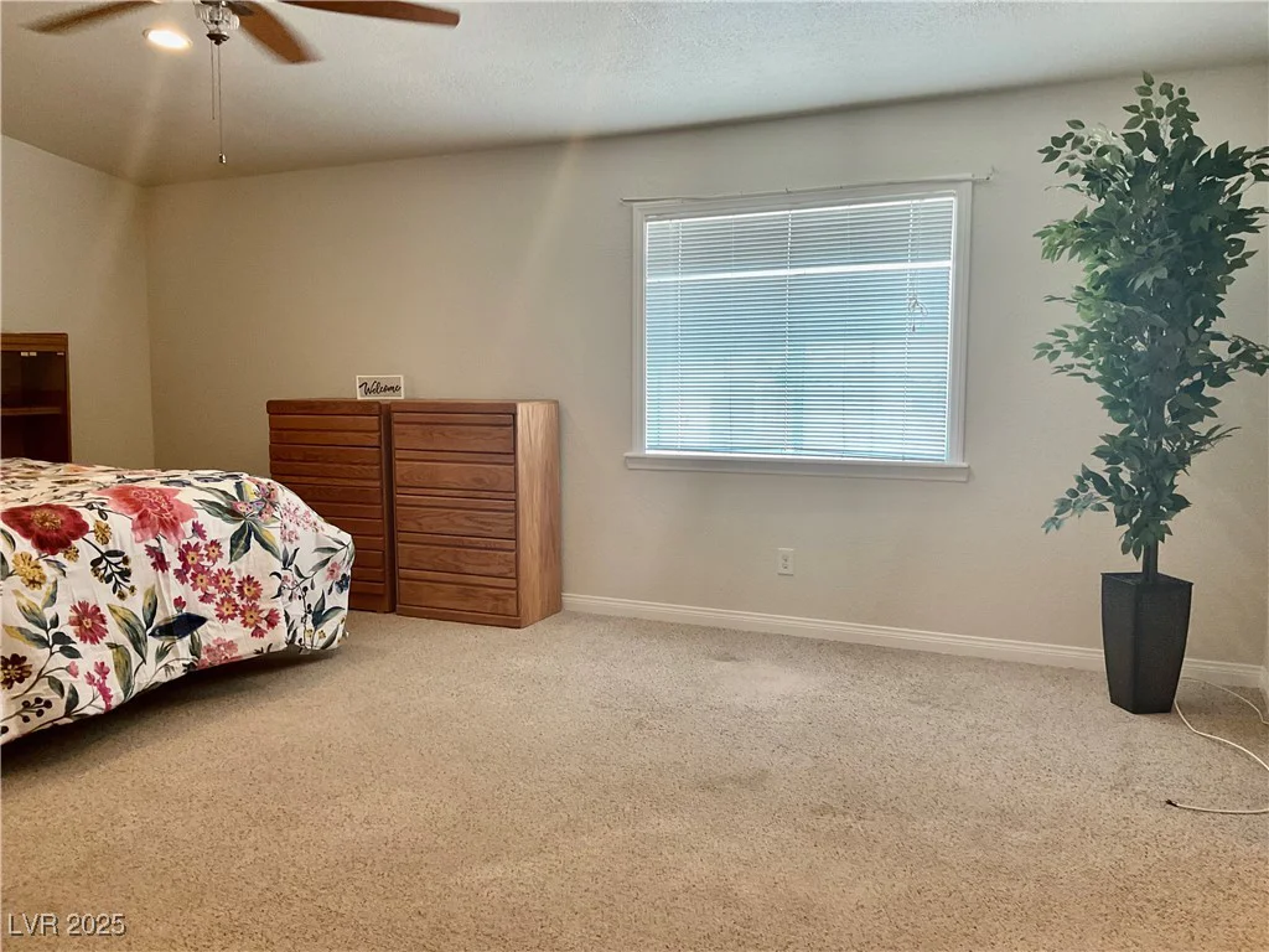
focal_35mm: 29
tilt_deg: -6.8
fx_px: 1063
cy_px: 476
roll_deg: -1.7
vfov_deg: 48.2
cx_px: 634
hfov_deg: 61.7
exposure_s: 1/60
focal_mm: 3
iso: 40
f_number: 1.8
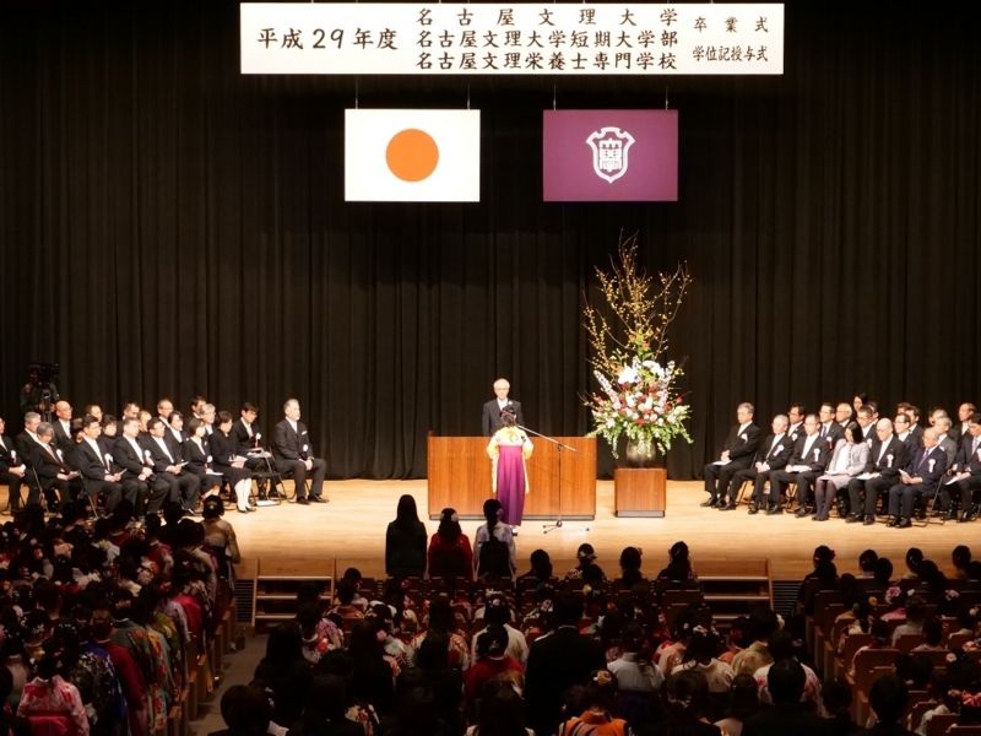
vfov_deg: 12.3
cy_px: 368
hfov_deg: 16.4
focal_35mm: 120
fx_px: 3401
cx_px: 490
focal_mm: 60
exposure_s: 1/60
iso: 3200
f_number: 6.3
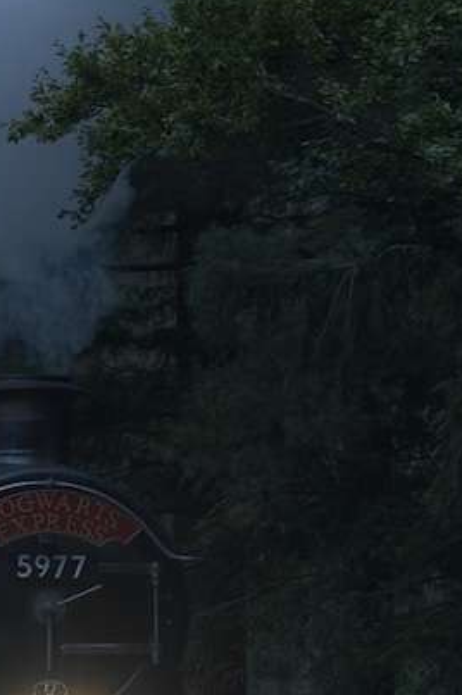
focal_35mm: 302
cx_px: -157
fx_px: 5823
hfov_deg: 4.5
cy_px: 349
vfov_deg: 6.8
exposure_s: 1/1250
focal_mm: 76
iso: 800
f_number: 2.8
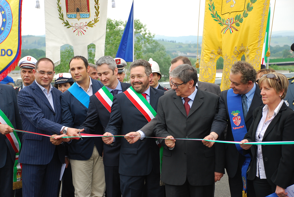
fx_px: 711
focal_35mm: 87
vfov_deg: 15.8
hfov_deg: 23.4
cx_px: 147
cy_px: 98
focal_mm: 58
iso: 200
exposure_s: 1/200
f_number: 5.3
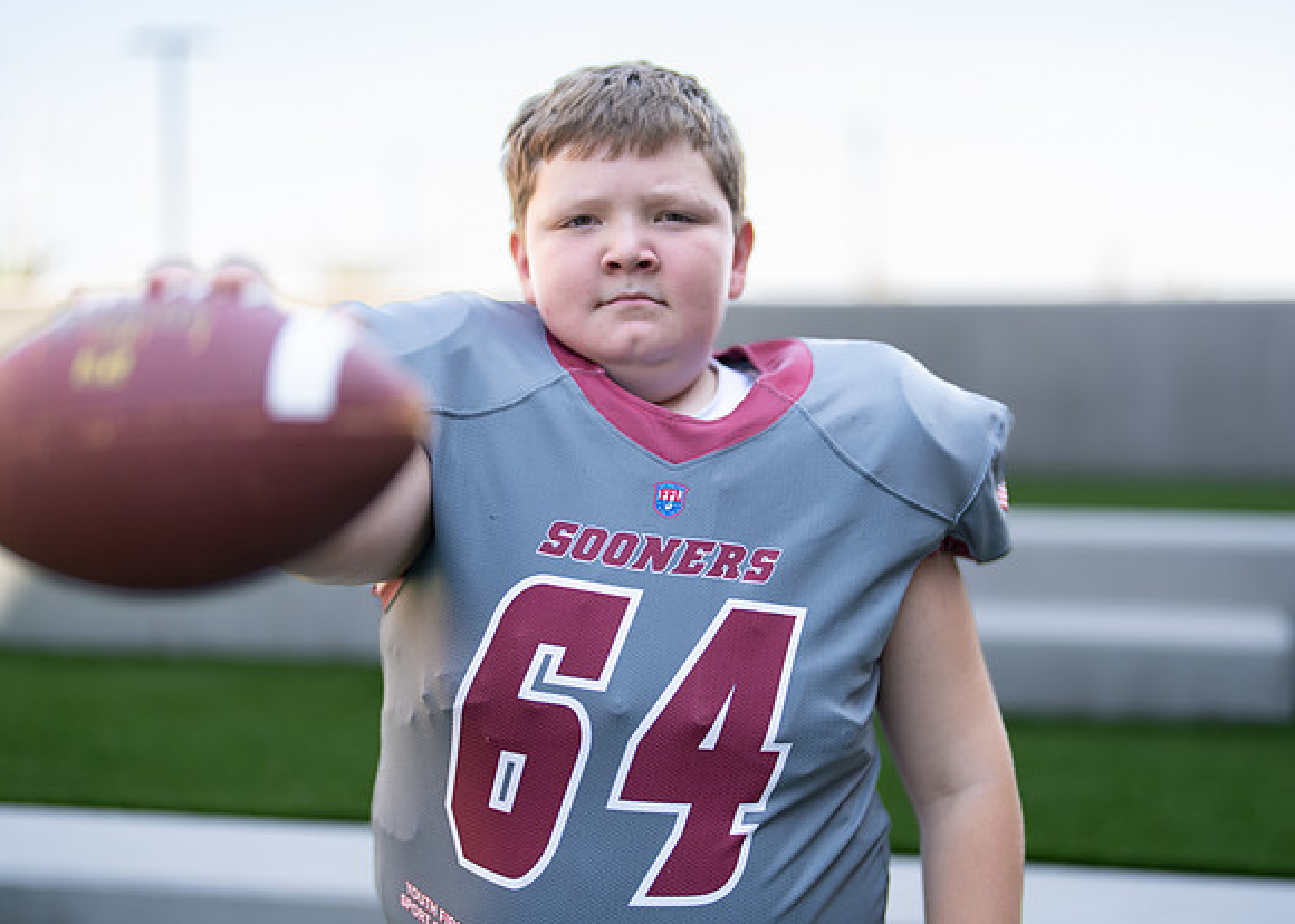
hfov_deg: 36.6
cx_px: 700
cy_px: 461
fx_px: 1957
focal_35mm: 53
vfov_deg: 26.6
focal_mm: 50
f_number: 1.2
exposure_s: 1/1600
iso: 100
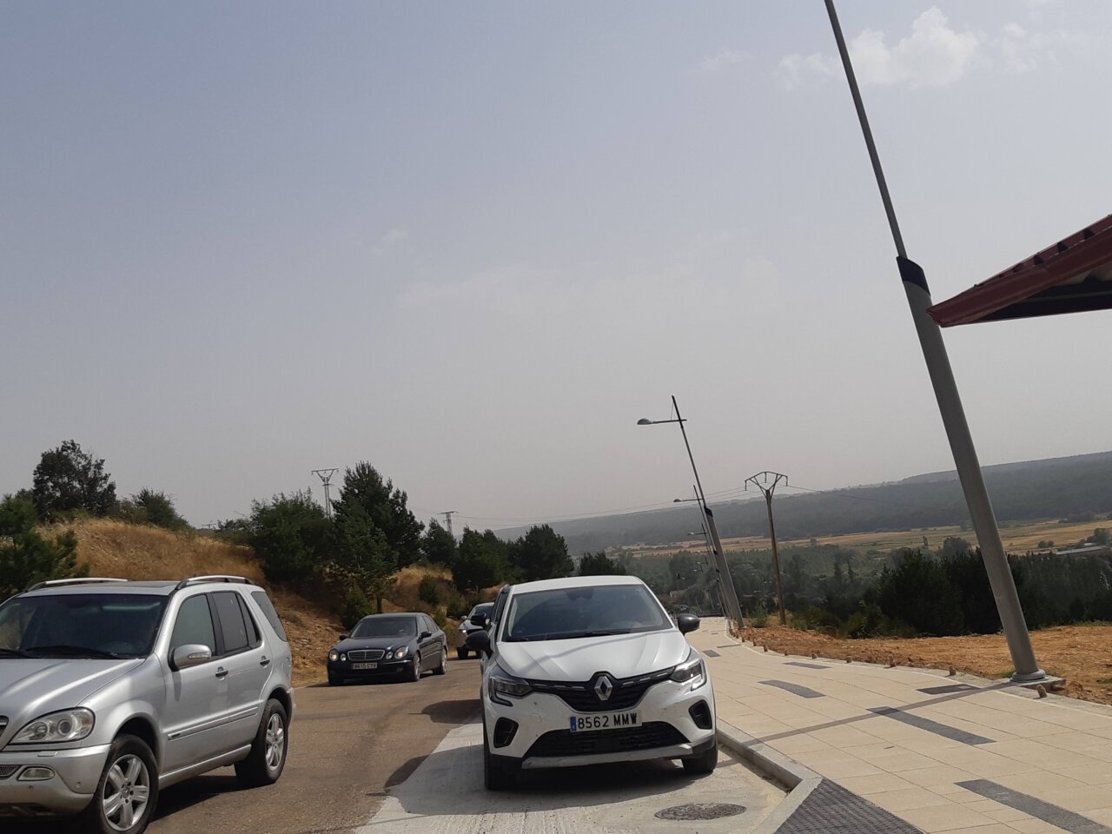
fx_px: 835
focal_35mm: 26
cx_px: 556
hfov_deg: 67.3
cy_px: 417
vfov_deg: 53.1
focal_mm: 3.93
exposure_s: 1/4878
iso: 40
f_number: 1.7
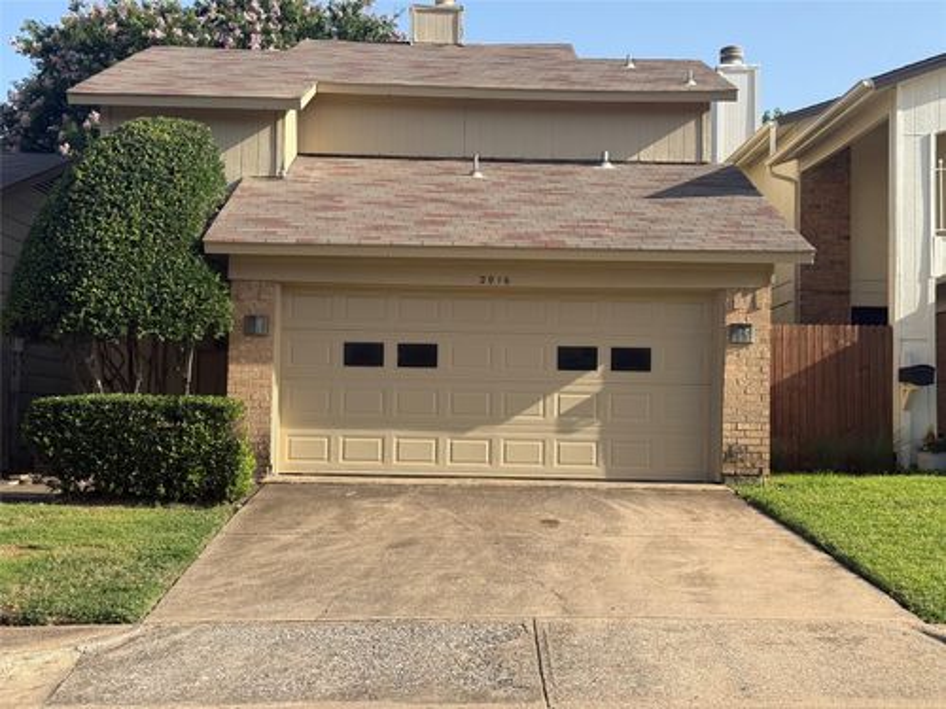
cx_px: 473
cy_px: 354
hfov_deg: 39.7
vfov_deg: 30.3
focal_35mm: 48
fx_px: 1312
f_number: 1.78
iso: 80
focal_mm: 6.76
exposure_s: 1/2865
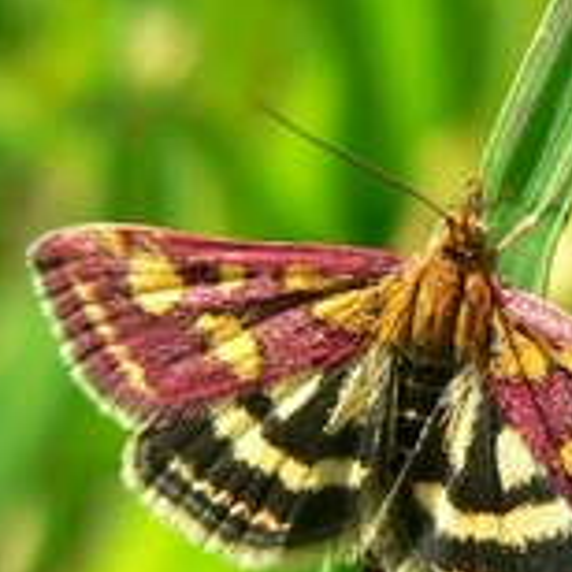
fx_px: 6394
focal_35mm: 342
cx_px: 442
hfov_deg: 5.1
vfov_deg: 5.1
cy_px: 405
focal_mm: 15.5
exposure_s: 1/250
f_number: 4
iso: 80
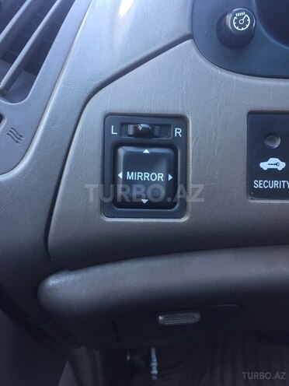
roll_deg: +0.0
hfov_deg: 48.2
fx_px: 323
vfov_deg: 61.7
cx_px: 144
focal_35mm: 29
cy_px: 193
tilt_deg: -27.1
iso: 100
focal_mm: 4.15
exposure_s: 1/33
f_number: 2.2
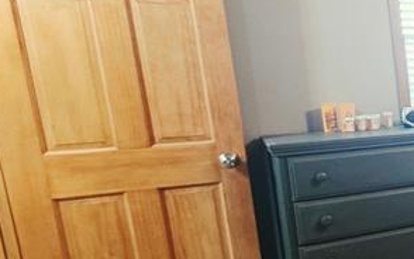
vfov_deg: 26.8
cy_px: 170
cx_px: 682
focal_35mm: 48
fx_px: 542
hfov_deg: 25.2
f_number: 1.9
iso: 400
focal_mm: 2.2
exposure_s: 1/60.2
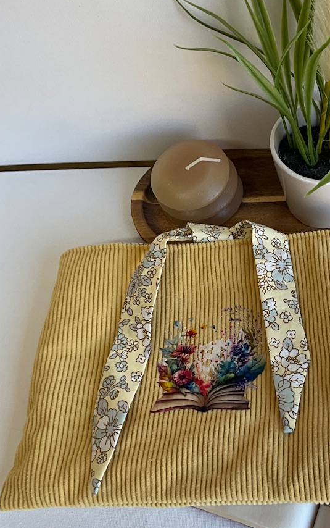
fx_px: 661
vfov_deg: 43.5
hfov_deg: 27.3
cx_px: 281
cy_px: 269
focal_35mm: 46
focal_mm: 3
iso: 20
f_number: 1.8
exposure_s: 1/100
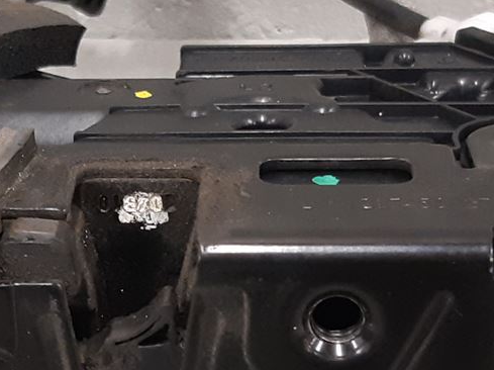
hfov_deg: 18.0
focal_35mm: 109
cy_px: 290
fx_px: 1554
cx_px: 139
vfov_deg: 13.5
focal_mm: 3.93
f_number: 1.7
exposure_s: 1/50
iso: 250
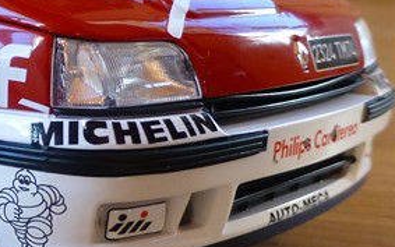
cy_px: 140
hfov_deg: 26.5
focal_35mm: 72
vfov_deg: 18.1
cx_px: -29
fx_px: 775
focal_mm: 4.3
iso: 250
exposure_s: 1/60
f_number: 3.3
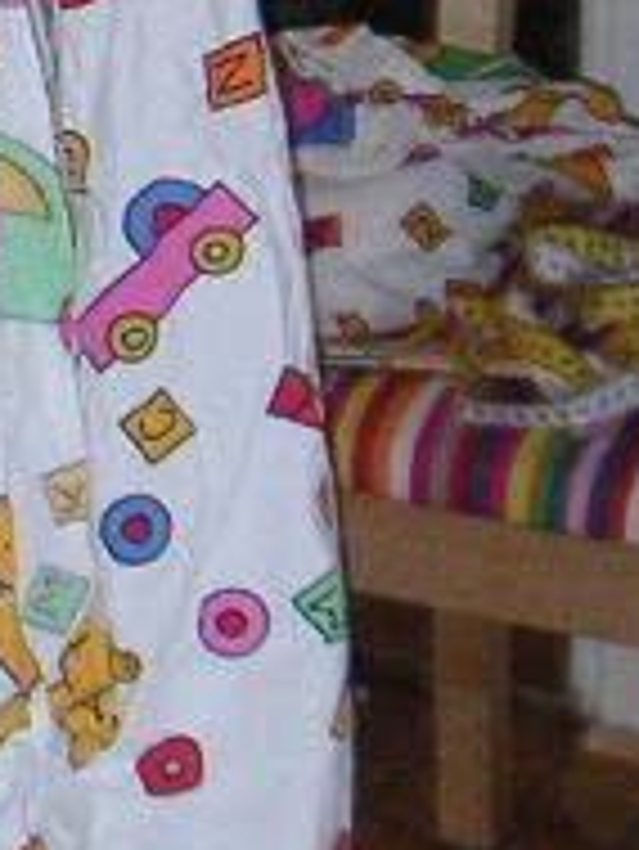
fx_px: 4917
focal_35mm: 200
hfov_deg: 7.3
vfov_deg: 9.6
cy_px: -436
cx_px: -382
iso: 160
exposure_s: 1/45
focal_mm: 5.7
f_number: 2.8
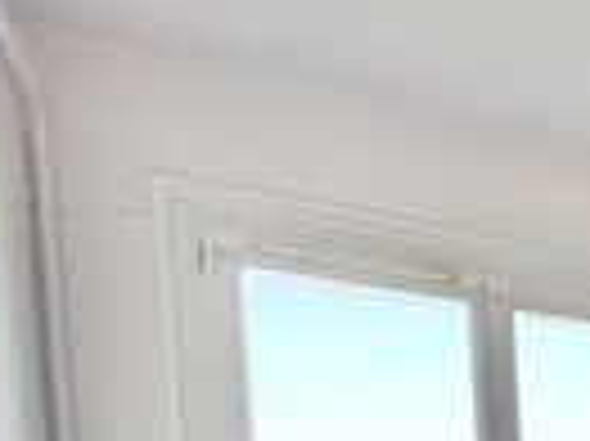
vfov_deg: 20.2
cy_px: 742
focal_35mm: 57
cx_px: 921
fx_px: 971
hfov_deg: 24.7
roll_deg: +2.0
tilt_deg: -2.7
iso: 50
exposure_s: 1/99
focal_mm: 2.22
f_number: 2.2
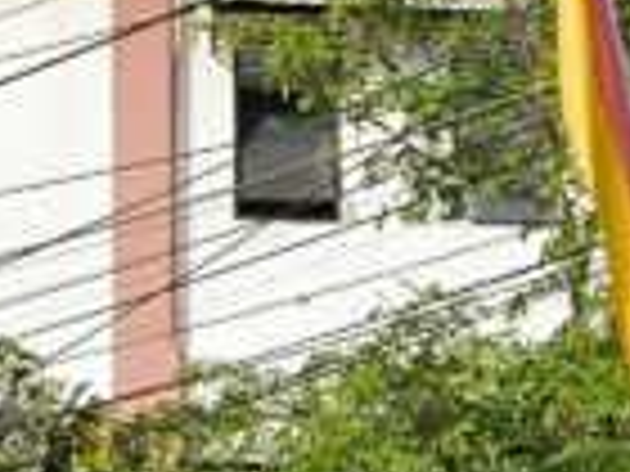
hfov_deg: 5.4
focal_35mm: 365
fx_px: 6643
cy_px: 1011
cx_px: 1066
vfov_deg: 4.0
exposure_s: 1/503
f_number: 1.9
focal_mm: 7.1
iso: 50
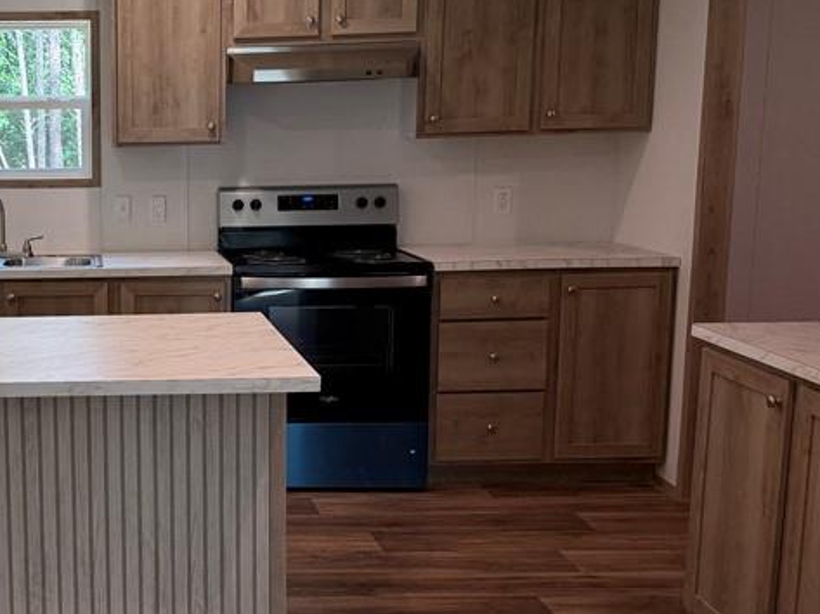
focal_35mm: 52
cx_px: 69
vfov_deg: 28.0
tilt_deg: -9.8
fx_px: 1231
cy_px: 324
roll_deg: +1.2
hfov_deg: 34.6
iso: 200
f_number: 1.78
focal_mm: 6.76
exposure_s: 1/234
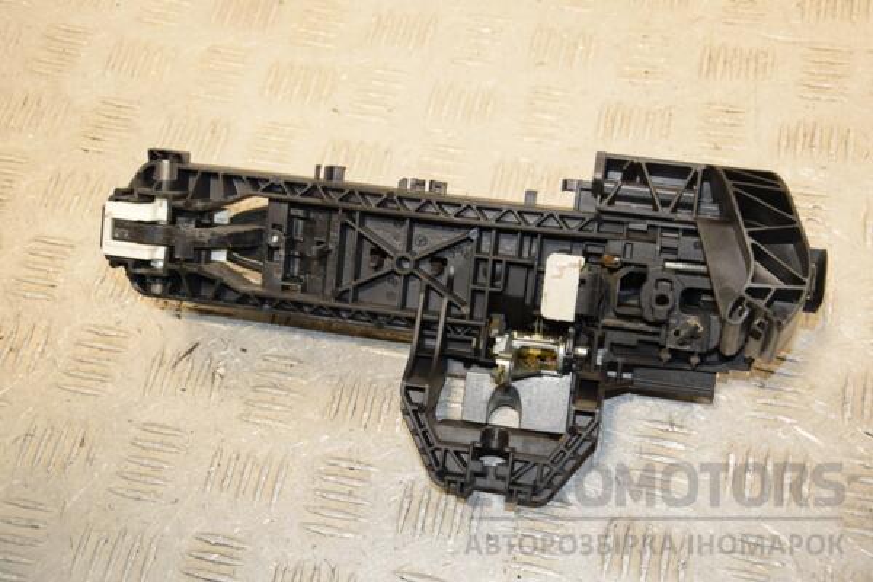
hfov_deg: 35.1
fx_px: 1382
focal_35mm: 57
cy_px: 291
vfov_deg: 23.8
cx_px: 436
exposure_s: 1/200
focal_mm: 38
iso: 800
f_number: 6.3
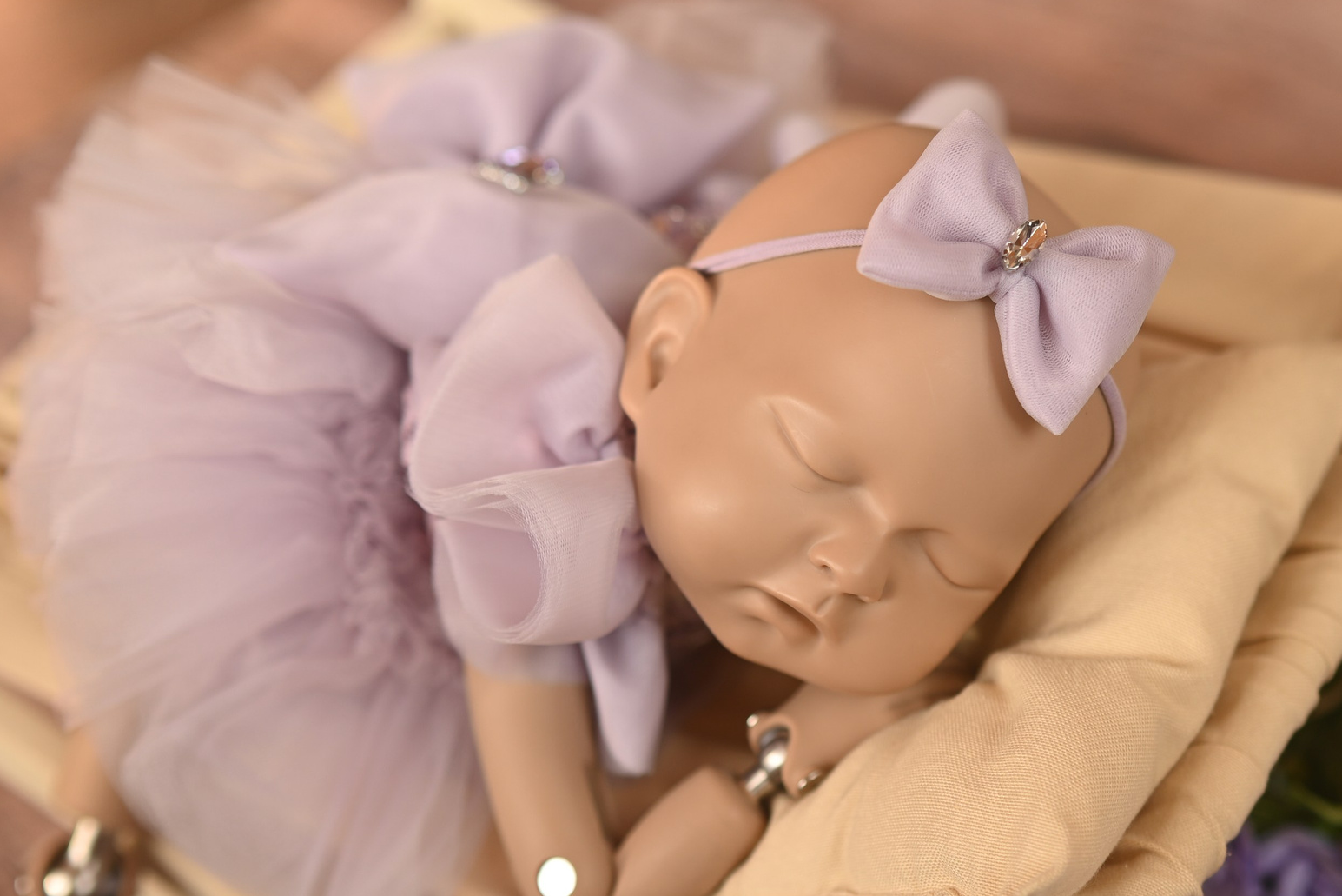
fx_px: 2163
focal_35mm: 58
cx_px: 849
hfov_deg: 34.3
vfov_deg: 23.3
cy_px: 597
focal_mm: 35
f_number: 2.2
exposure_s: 1/125
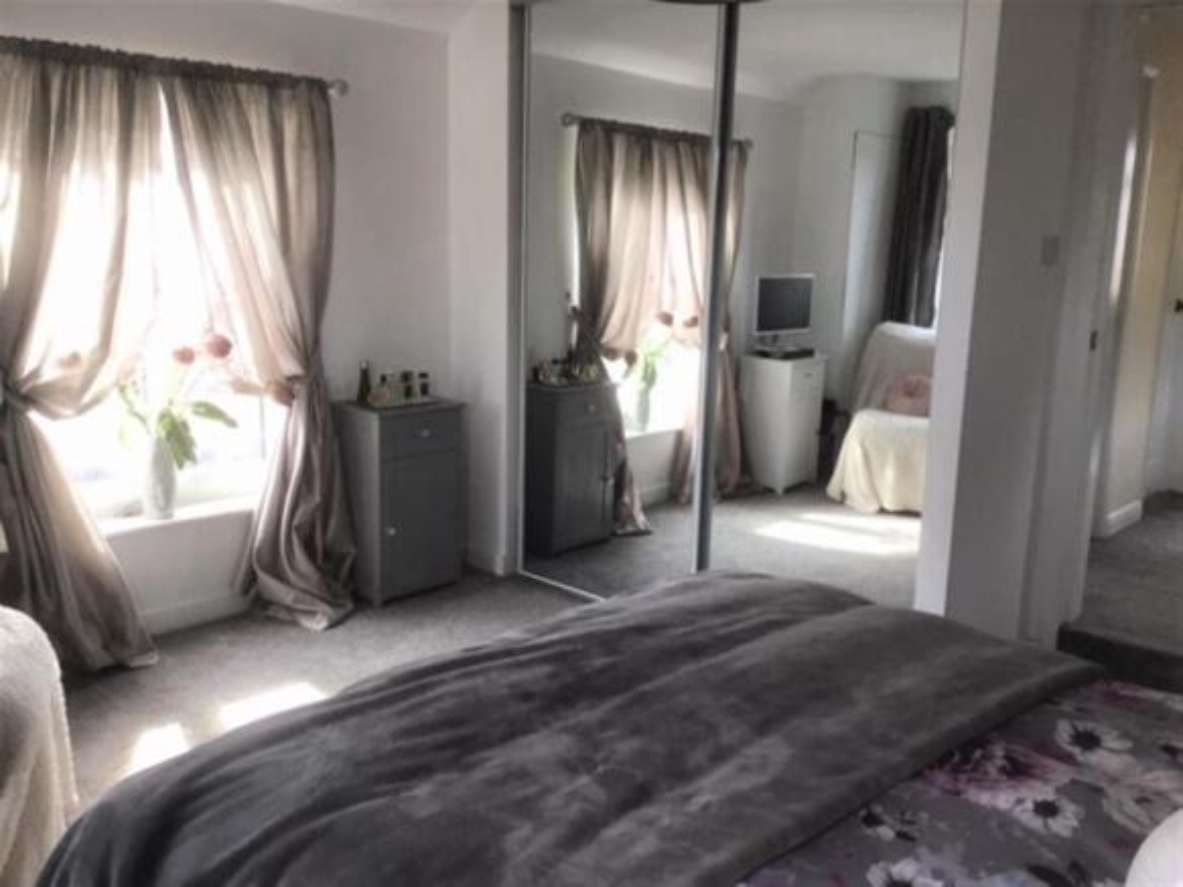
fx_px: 1059
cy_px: 444
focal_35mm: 31
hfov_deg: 58.4
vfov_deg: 45.4
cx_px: 592
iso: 40
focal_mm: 3.3
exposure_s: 1/33
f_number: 2.4
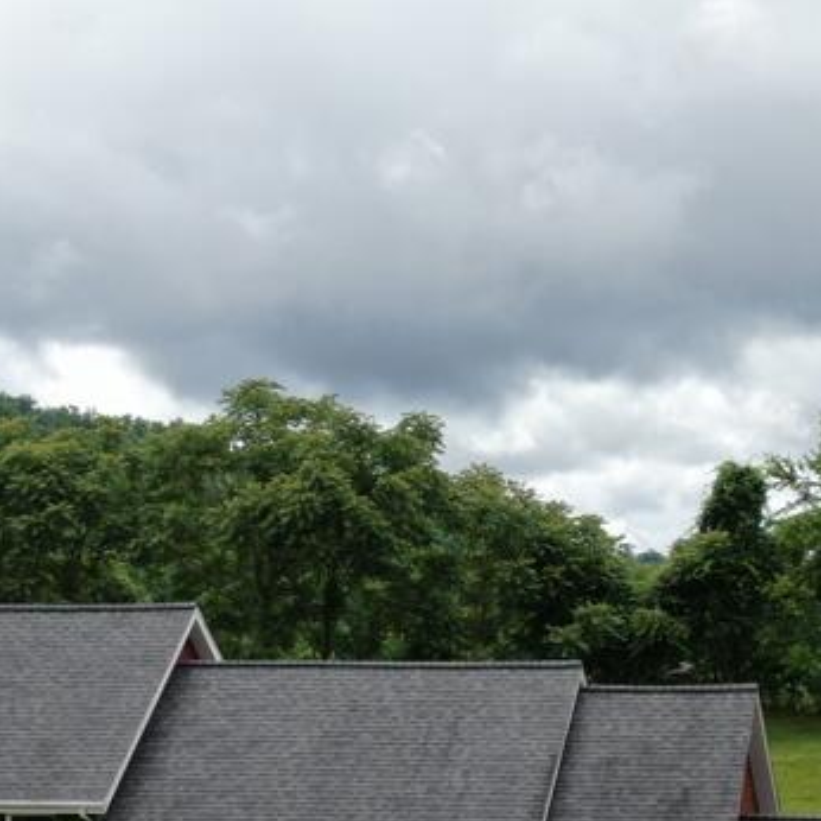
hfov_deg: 19.7
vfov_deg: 19.4
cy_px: 707
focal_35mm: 88
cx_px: 448
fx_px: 2361
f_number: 3.6
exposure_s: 1/500
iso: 100
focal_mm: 7.55
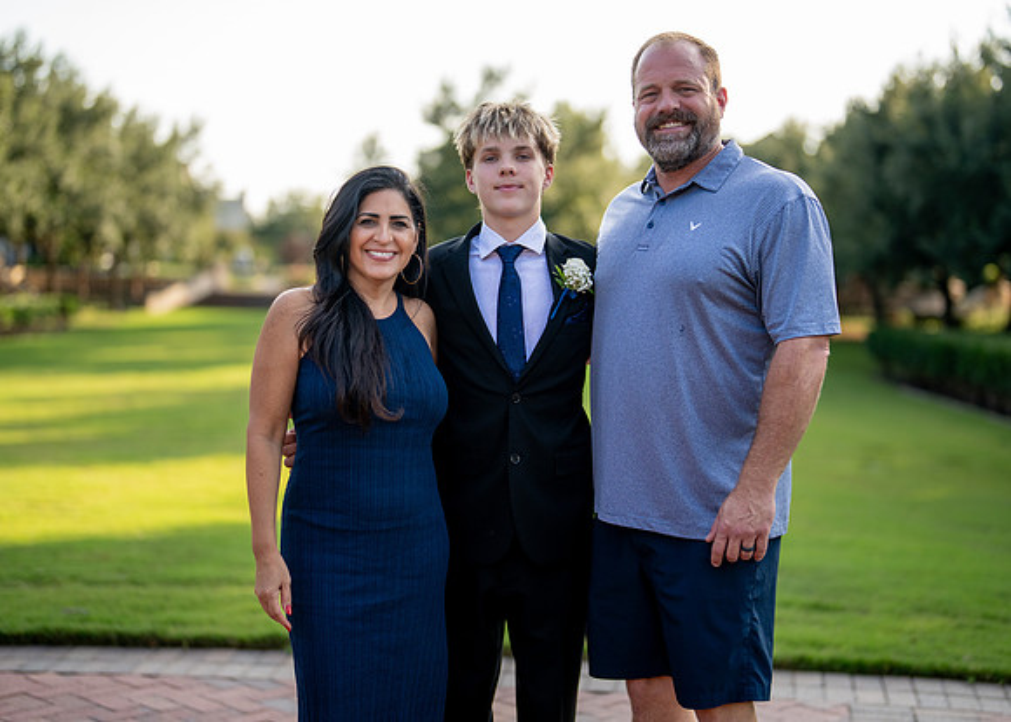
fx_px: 1643
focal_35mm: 57
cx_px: 517
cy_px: 361
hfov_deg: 34.2
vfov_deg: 24.8
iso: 200
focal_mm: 50
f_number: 1.2
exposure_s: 1/2500
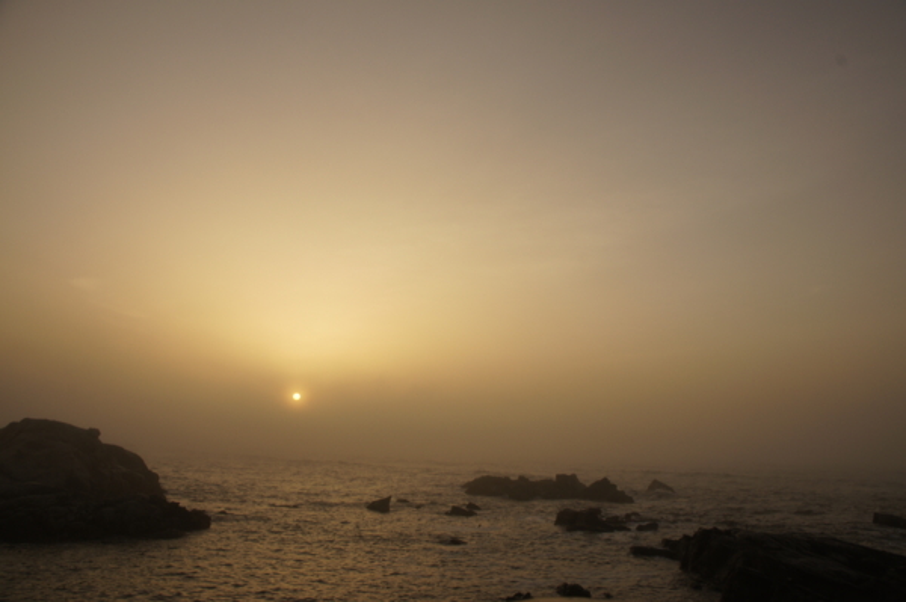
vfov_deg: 47.9
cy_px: 301
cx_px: 453
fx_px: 679
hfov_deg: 67.4
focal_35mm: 27
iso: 200
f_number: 11
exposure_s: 1/250
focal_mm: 18
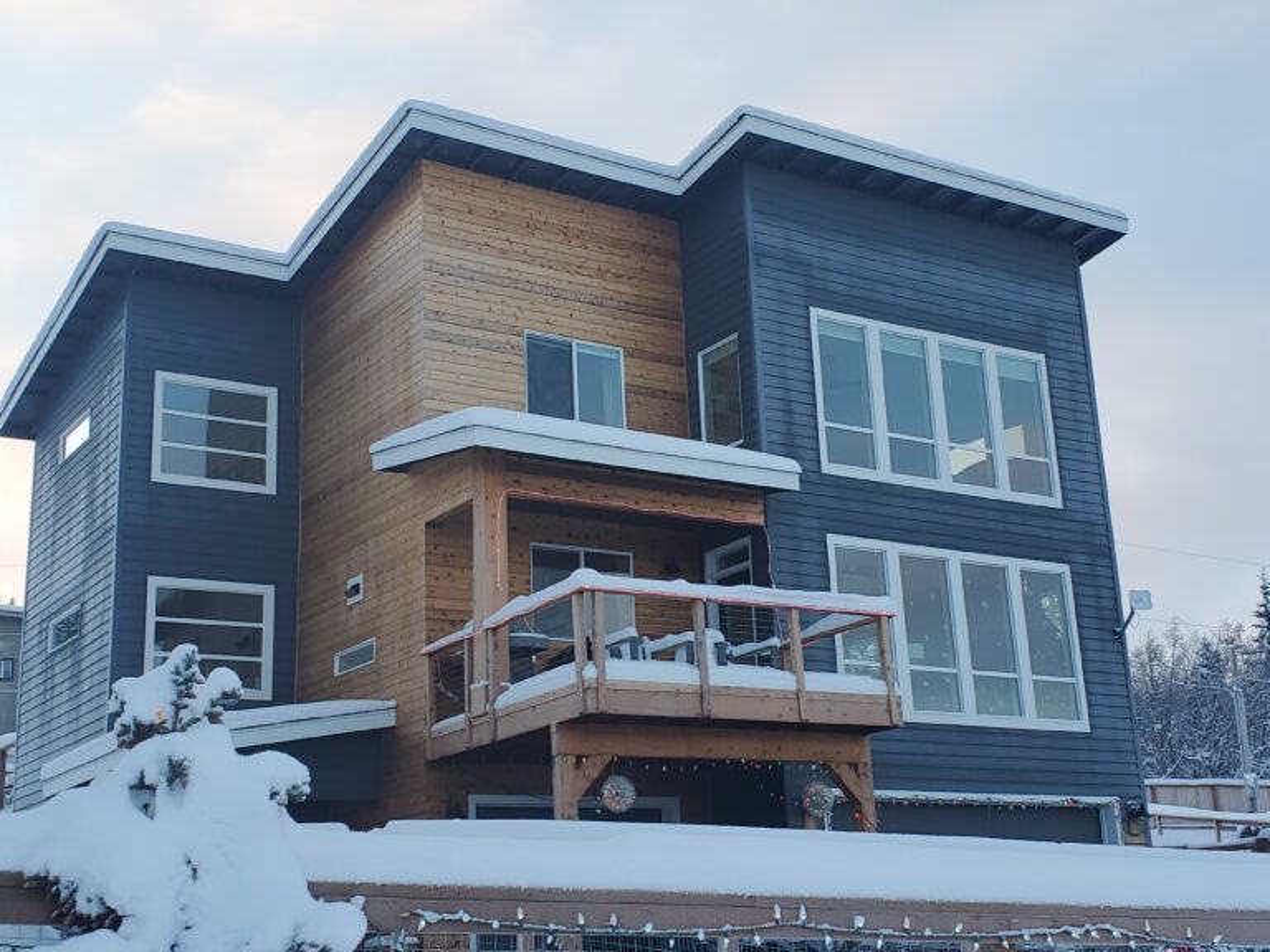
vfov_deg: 53.1
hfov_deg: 67.3
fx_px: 954
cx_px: 635
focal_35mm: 26
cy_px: 476
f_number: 2.4
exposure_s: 1/173
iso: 50
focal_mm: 4.3
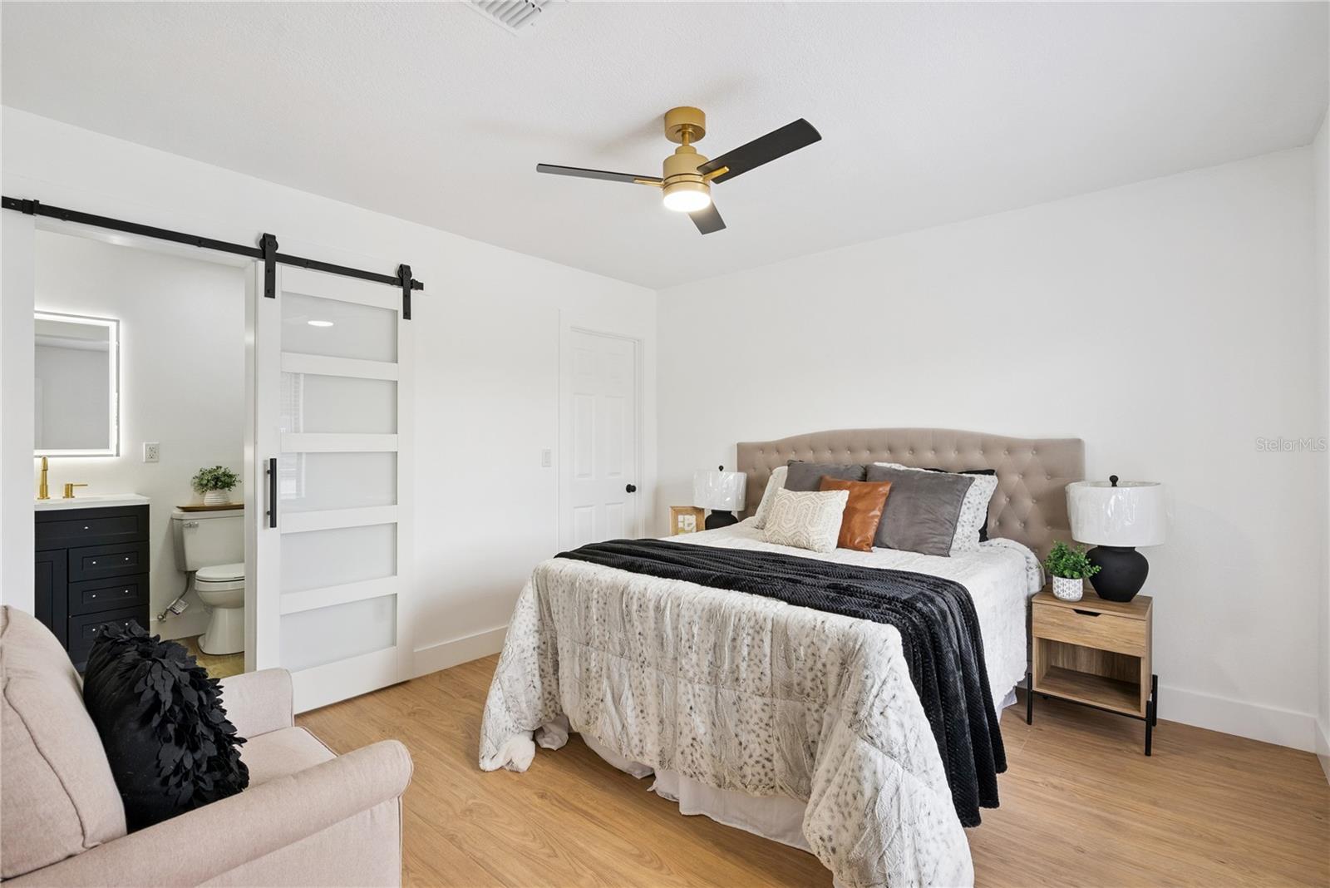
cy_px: 444
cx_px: 665
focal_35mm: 16
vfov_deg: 73.8
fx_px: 591
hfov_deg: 96.7
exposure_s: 1/50
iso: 640
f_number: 9
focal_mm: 16
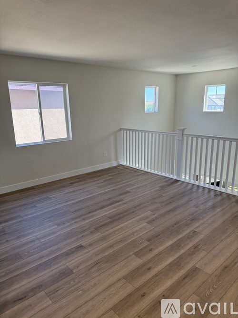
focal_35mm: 24
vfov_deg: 71.6
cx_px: 119
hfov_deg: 56.8
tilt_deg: -12.8
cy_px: 159
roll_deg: +1.3
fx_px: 220
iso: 125
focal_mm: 6.76
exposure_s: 1/239
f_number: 1.78
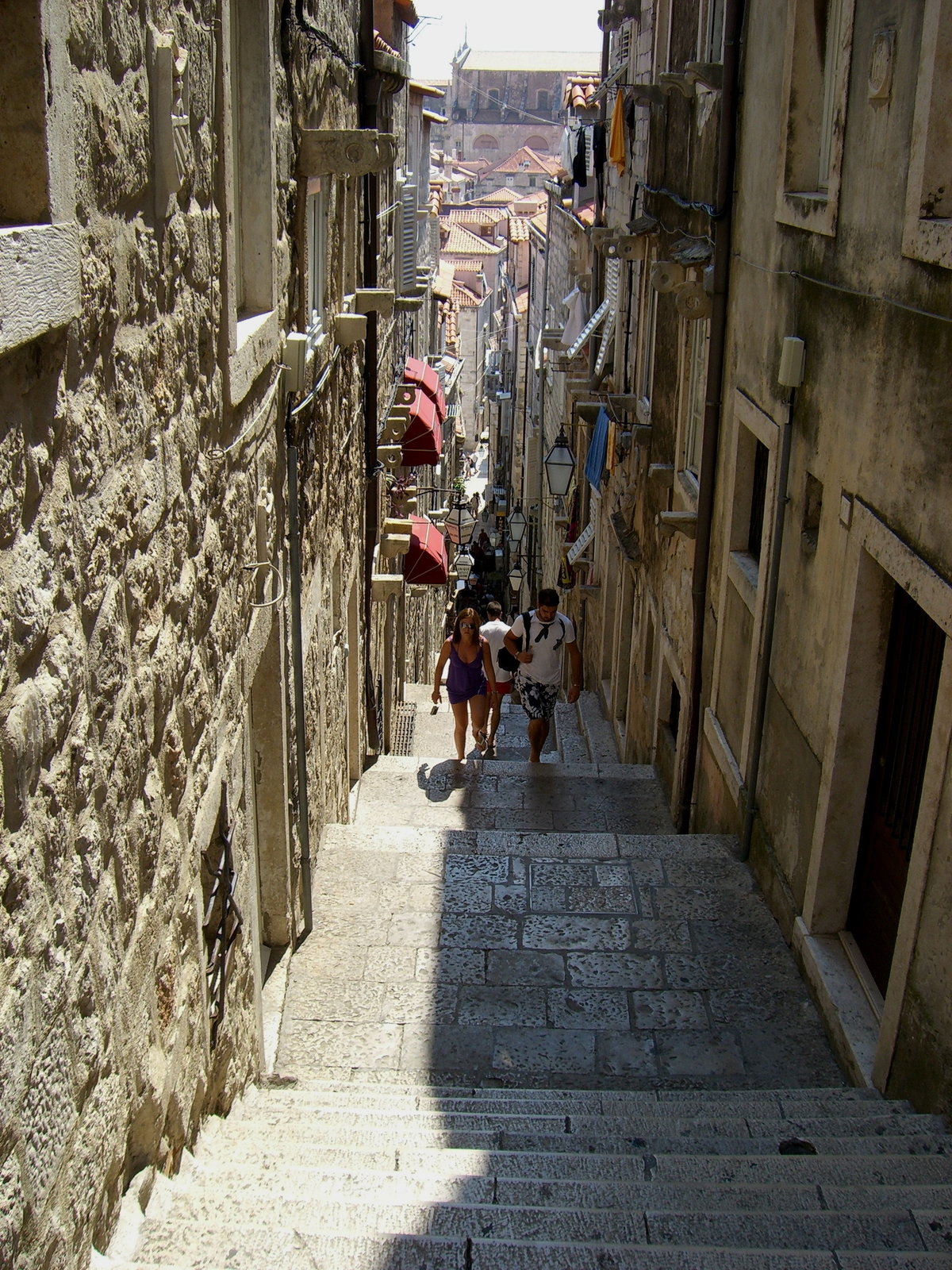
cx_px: 476
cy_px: 635
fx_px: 1393
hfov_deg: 37.7
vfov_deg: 49.0
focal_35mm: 38
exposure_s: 1/320
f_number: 4.3
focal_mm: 6.2
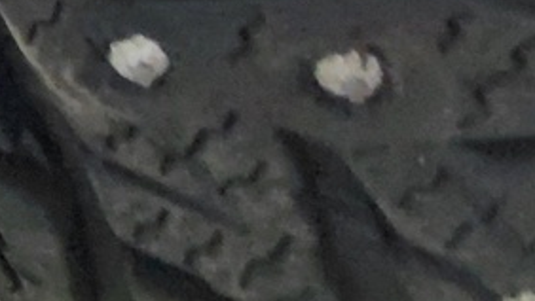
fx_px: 1263
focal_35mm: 89
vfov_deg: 10.3
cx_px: -603
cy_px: -577
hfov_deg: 16.5
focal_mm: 1.64
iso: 160
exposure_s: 1/50
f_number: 2.2
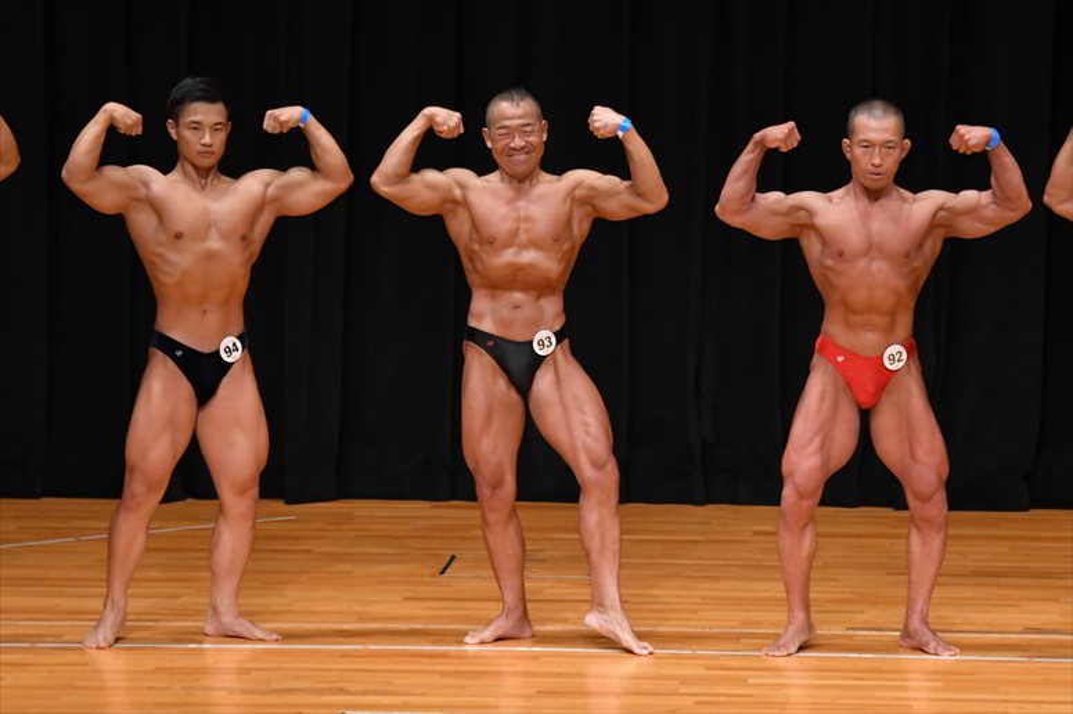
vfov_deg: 5.1
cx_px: 536
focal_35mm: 270
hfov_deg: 7.6
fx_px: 8044
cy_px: 357
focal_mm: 180
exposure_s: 1/400
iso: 3200
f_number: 5.6
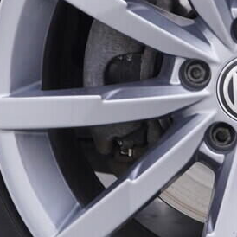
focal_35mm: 161
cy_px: 37
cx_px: 251
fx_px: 1247
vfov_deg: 10.8
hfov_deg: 10.7
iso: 125
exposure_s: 1/60
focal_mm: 24
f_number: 3.5
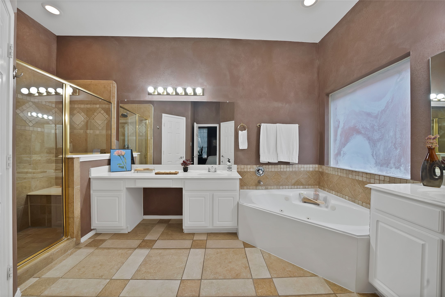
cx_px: 222
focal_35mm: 12
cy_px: 148
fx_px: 148
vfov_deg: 90.1
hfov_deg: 112.6
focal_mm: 12
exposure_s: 1/3
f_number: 9
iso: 640
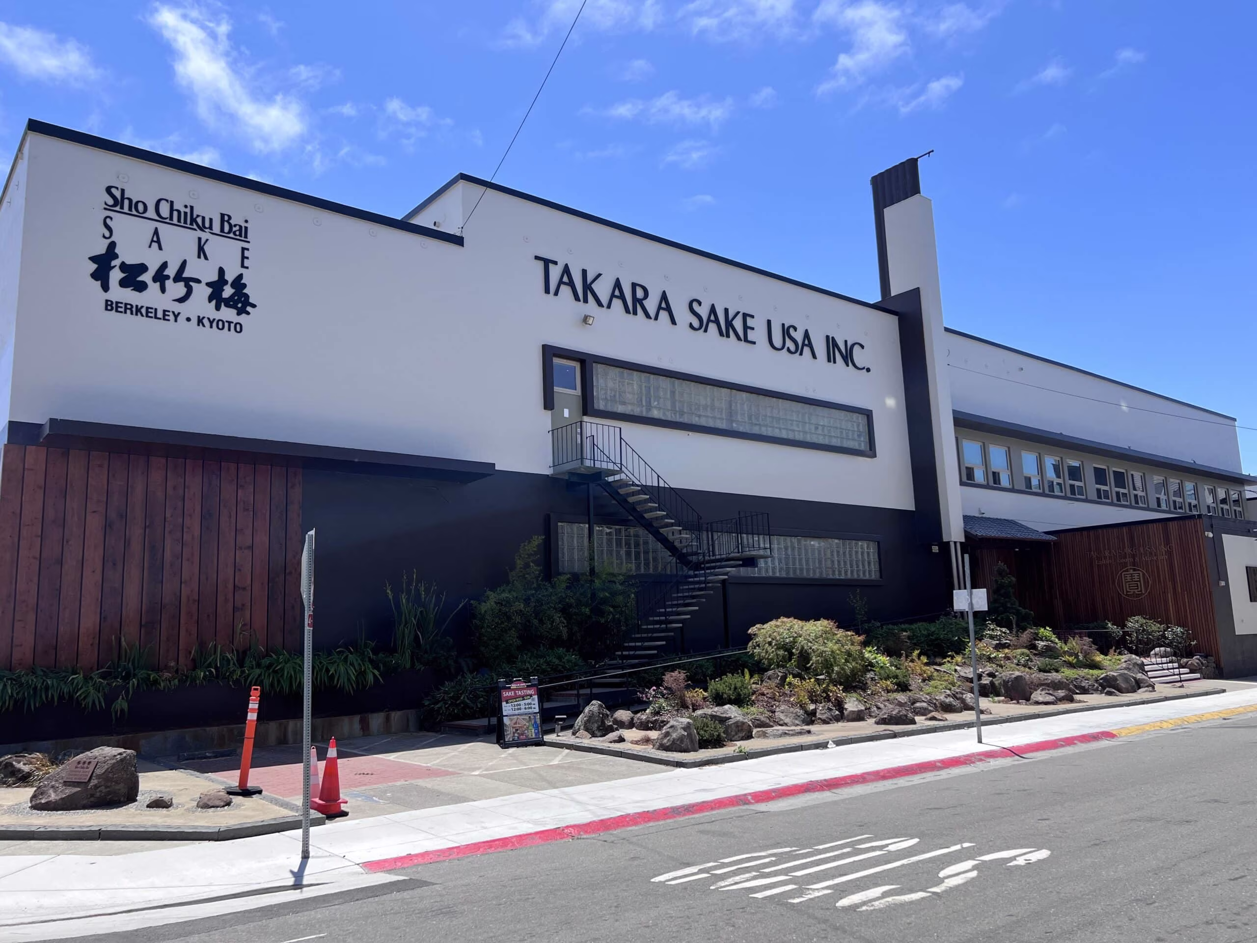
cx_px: 628
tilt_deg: +8.3
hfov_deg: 67.3
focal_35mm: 26
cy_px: 472
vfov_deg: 53.1
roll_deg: +2.4
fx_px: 944
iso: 50
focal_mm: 5.7
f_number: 1.5
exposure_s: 1/3257
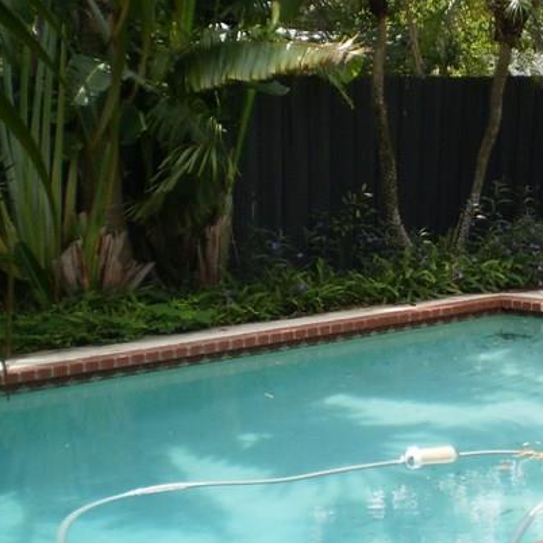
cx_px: 524
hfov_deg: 20.8
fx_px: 1438
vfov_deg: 21.4
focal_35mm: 81
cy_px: 226
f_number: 3.1
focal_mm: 6.3
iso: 64
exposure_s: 1/500
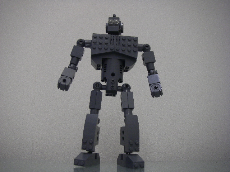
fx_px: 252
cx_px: 115
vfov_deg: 37.7
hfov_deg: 49.0
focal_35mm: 38
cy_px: 86
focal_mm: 6.3
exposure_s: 1/20
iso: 160
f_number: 3.3
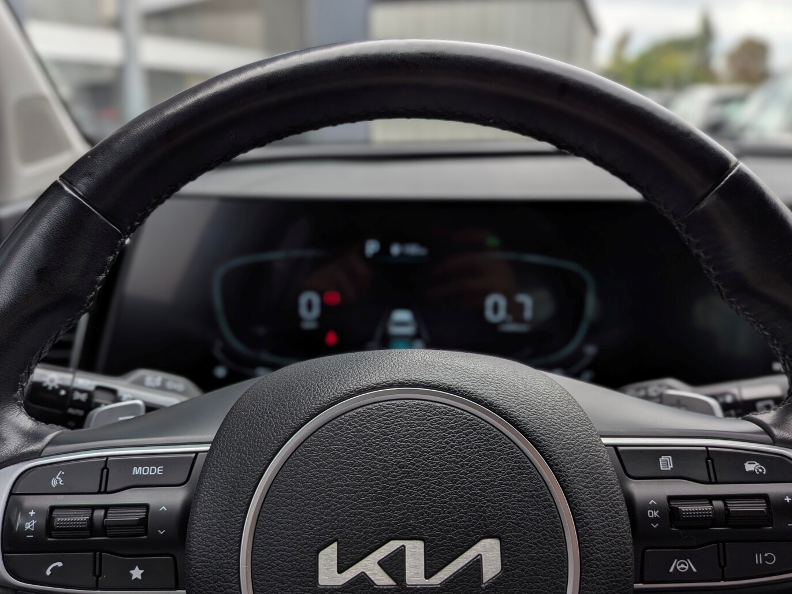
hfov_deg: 63.4
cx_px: 369
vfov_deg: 49.7
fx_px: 641
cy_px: 316
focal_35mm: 28
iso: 30
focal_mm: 4.53
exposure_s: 1/442
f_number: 1.7
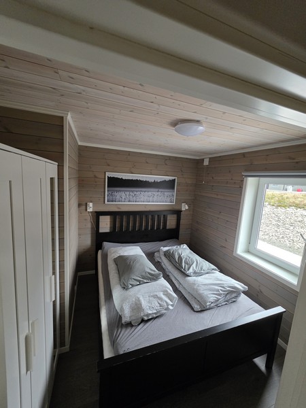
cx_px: 153
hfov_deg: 89.9
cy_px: 204
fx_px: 153
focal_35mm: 13
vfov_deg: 106.2
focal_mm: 2.2
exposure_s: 1/200
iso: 500
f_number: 1.9
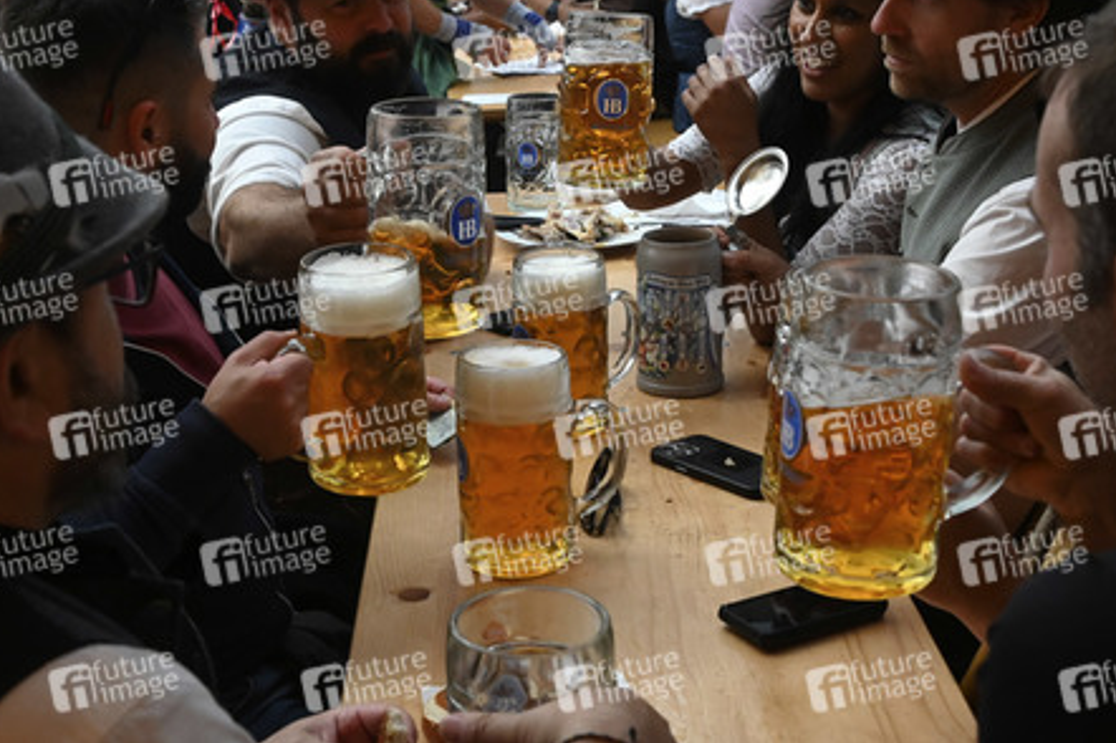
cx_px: 550
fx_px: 1642
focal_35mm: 53
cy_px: 366
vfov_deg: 25.5
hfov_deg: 37.5
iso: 5000
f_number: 8
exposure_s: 1/200
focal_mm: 35
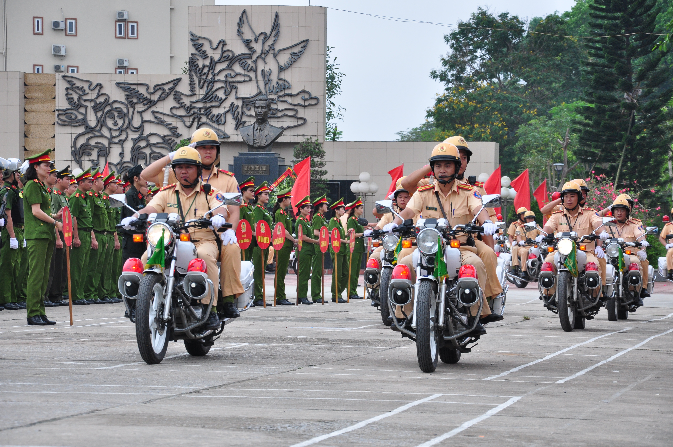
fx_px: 2577
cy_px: 224
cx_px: 336
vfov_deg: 9.9
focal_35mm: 138
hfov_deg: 14.9
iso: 500
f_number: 6.3
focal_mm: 92
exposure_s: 1/500
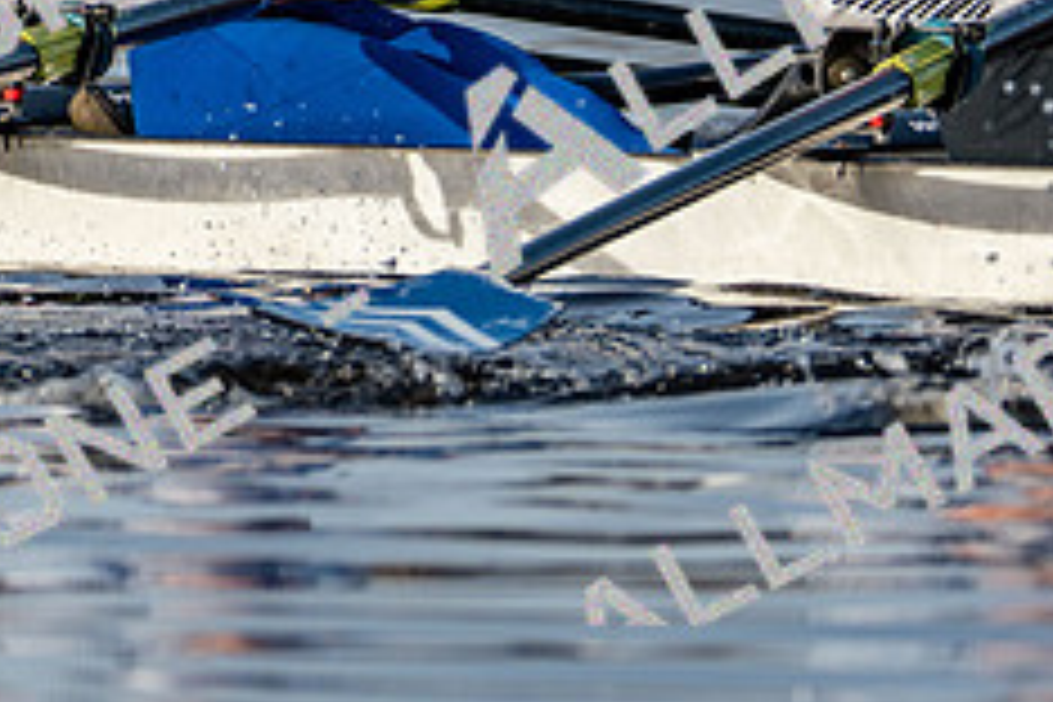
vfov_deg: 1.6
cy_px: -146
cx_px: 81
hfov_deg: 2.4
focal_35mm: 876
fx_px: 25621
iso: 500
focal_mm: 353
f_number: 6.3
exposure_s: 1/2000
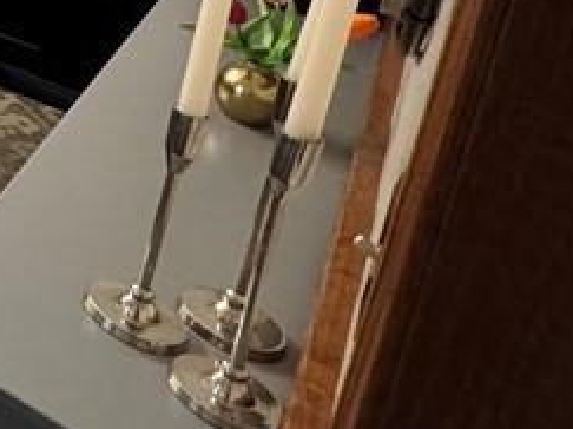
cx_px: -580
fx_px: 976
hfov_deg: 19.0
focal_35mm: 59
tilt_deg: -13.5
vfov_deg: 20.6
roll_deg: -2.2
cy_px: -243
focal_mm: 2.22
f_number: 2.2
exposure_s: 1/60
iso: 250
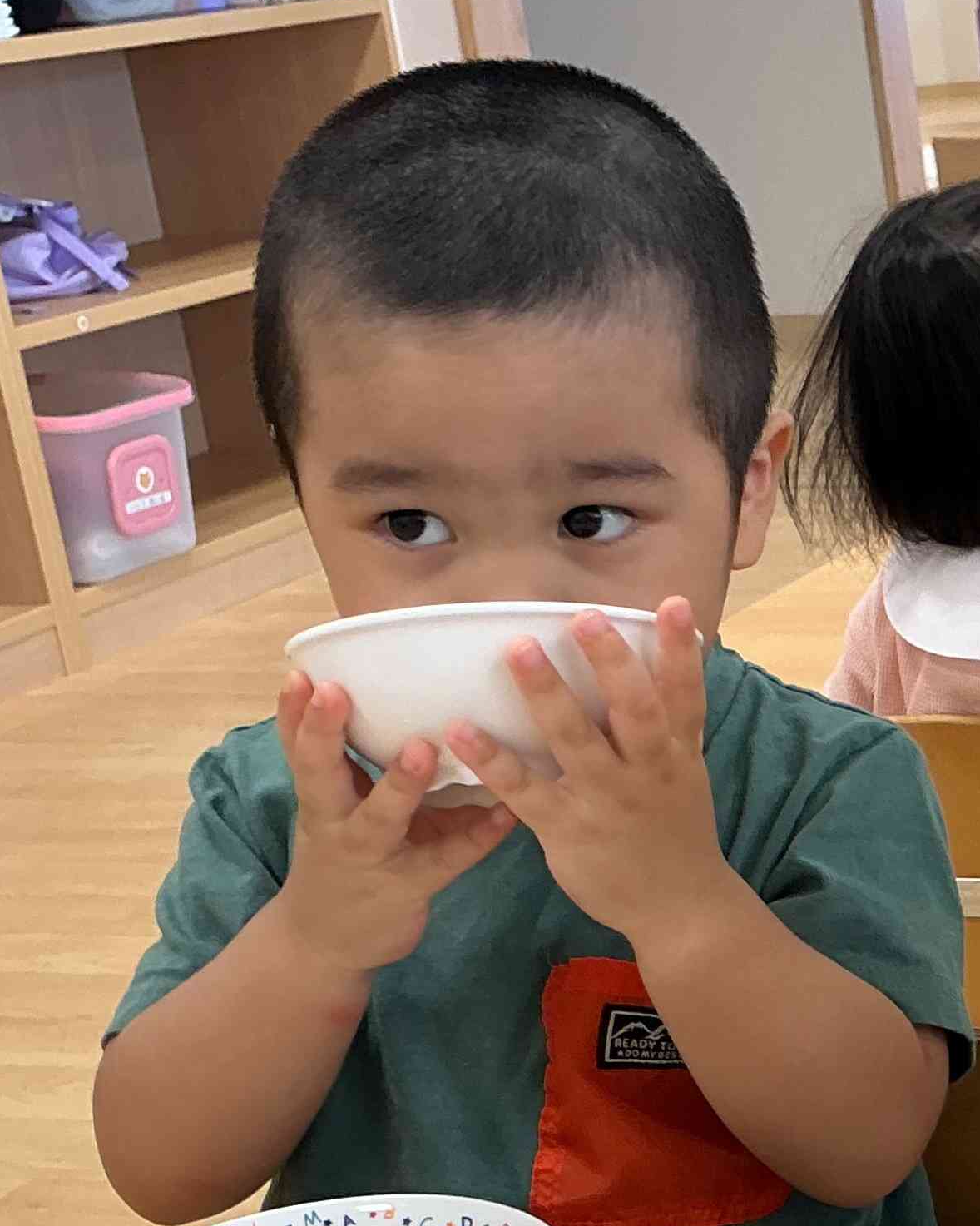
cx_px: 501
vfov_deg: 57.2
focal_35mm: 31
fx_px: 1124
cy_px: 599
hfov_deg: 47.1
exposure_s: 1/60
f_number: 1.8
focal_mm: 3
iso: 40
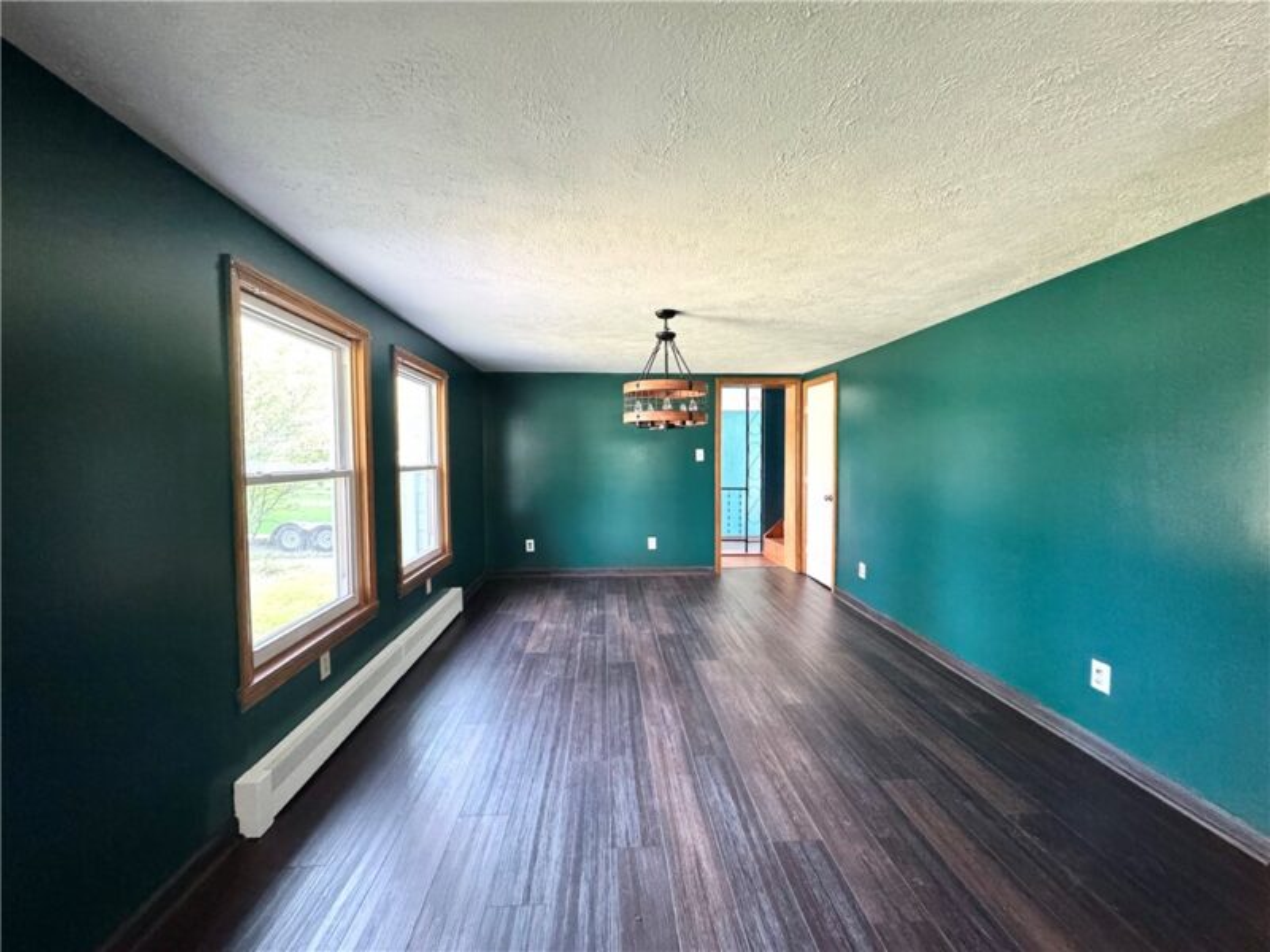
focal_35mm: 14
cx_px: 635
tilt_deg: -3.4
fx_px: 514
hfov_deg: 102.1
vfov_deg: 85.7
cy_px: 476
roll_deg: +0.3
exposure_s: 1/60
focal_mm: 2.22
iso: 640
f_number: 2.2
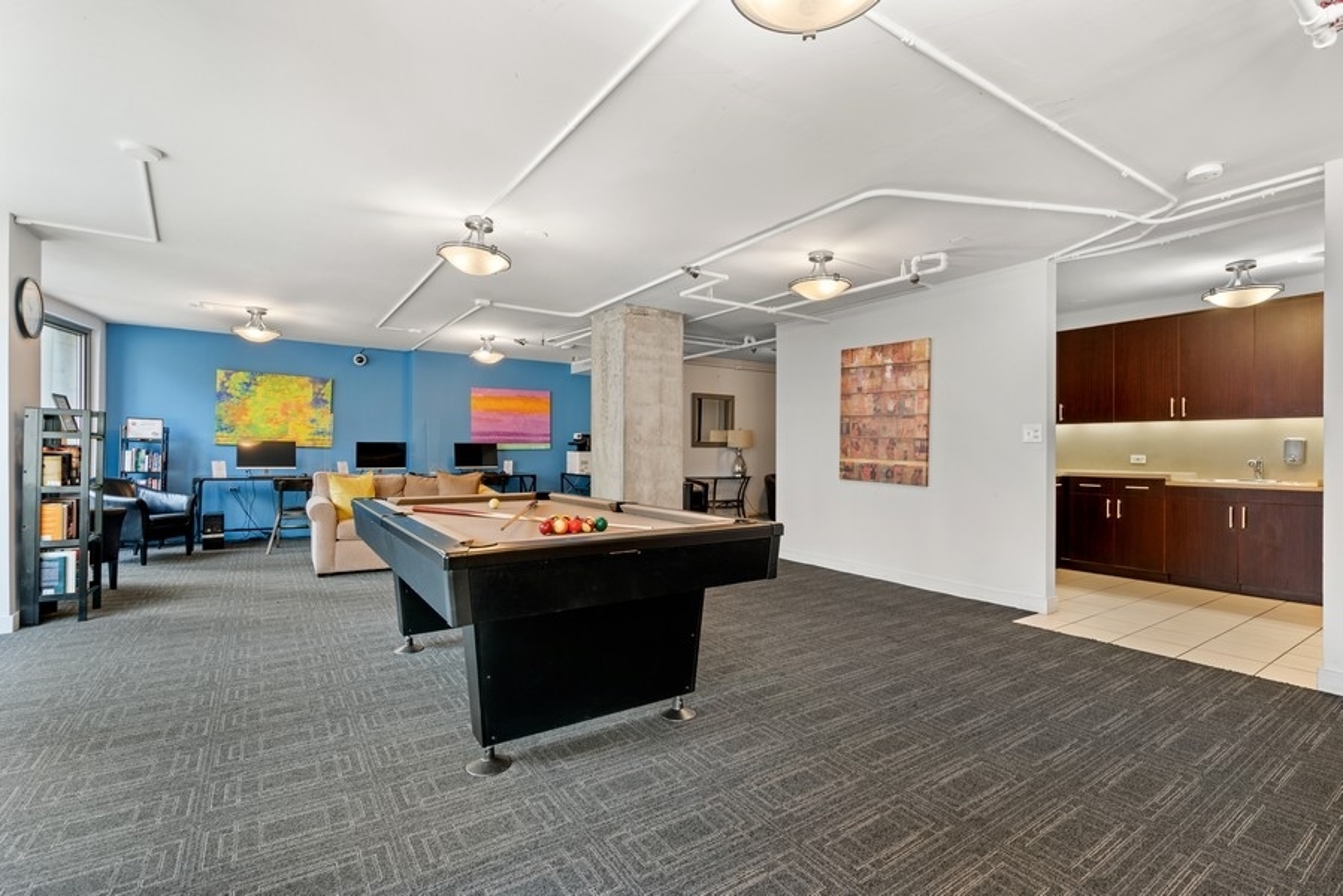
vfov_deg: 73.8
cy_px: 448
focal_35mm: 16
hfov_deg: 96.7
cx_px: 672
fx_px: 597
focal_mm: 16
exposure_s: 1/2.5
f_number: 7.1
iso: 320
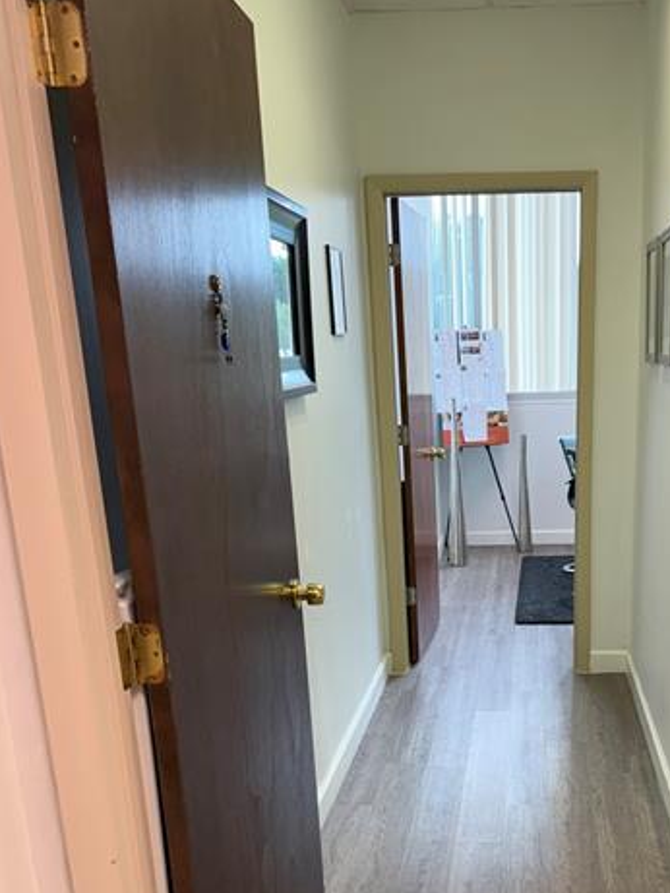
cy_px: 693
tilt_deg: -18.8
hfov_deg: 35.4
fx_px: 1032
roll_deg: +1.1
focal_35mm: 40
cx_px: 478
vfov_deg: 44.8
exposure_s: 1/120
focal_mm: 6.76
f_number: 1.78
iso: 160
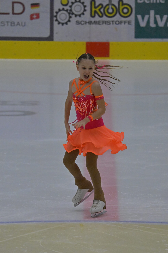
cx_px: 84
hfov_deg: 3.8
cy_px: 126
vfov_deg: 5.7
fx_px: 2519
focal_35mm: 360
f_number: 5
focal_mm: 240
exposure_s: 1/2500
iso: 4000
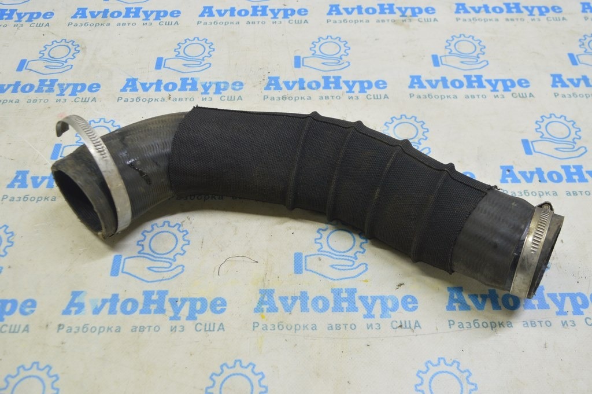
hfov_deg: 53.2
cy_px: 197
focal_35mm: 36
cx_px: 296
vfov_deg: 36.8
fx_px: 592
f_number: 5.6
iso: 400
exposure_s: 1/20
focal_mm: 24
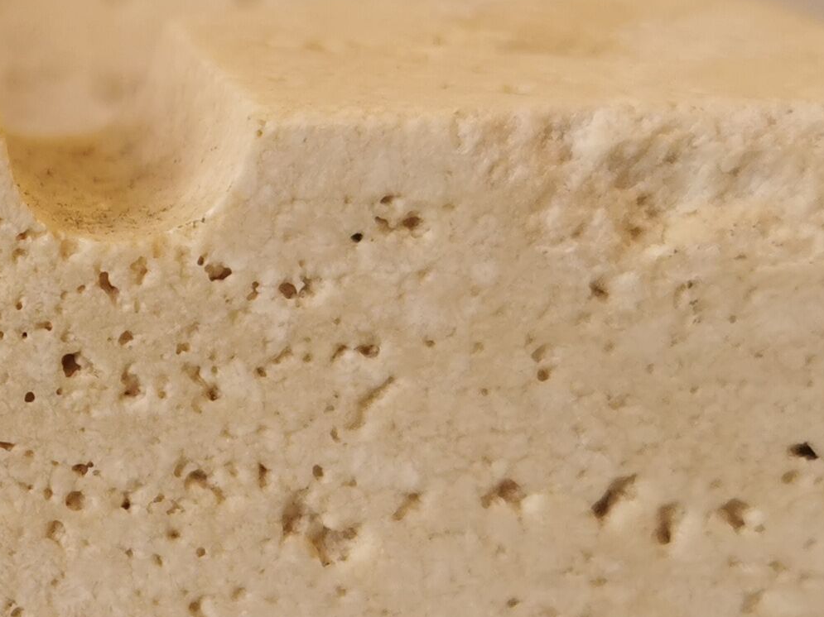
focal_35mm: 99
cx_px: -133
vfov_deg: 14.9
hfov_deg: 18.9
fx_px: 2356
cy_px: 370
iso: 64
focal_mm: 5.58
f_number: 1.8
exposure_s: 1/100
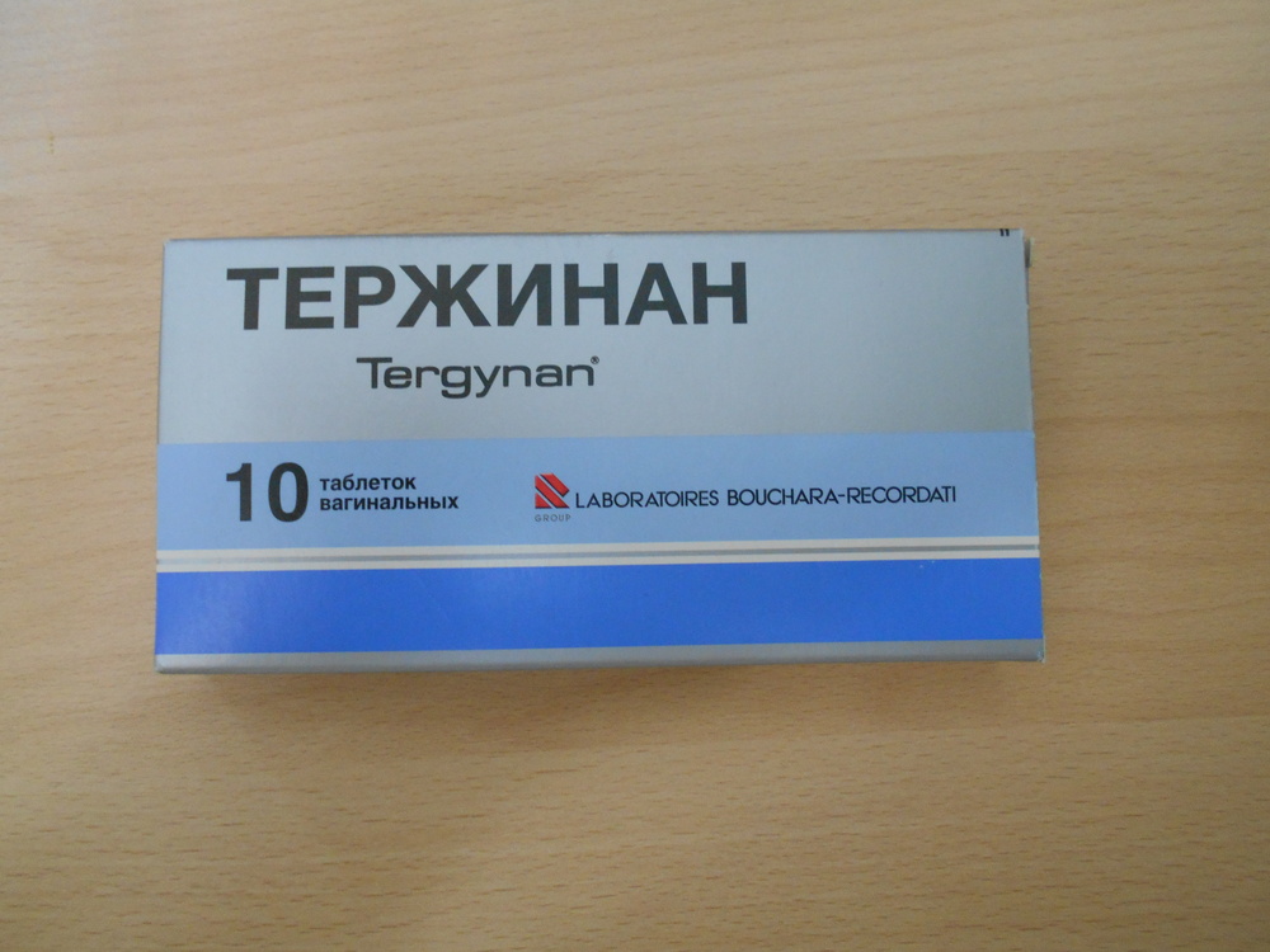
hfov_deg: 67.3
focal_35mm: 26
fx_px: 954
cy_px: 476
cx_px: 635
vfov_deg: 53.1
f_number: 3.2
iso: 400
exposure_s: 1/25
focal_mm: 4.6
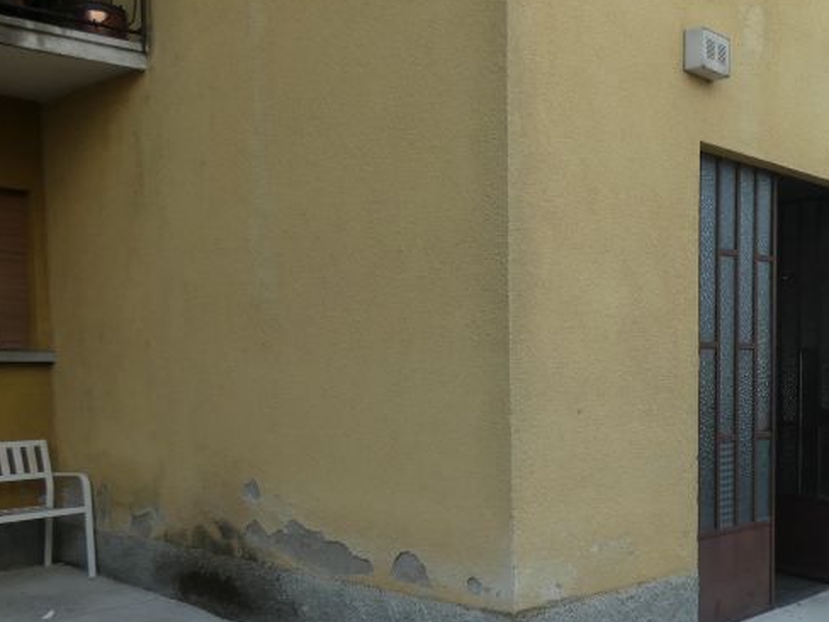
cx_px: 707
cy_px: 425
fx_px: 982
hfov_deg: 42.8
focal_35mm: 41
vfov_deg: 34.7
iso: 80
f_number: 2.8
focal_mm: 3.6
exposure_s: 1/500
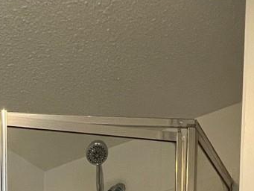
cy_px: 441
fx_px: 448
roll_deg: +1.0
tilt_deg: -5.7
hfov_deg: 30.1
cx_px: 19
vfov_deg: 15.4
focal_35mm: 61
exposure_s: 1/120
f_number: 1.8
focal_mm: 1.57
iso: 200
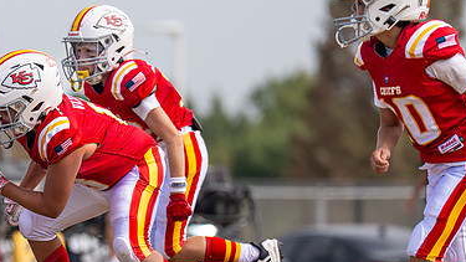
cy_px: 178
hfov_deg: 3.2
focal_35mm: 668
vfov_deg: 1.8
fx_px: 8255
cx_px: 50
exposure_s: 1/3200
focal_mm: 200
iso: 160
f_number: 2.8
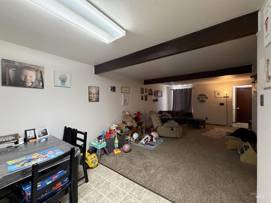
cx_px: 136
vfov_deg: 85.7
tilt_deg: -0.8
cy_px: 102
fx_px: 110
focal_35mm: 14
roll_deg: +1.2
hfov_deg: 102.1
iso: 500
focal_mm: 2.22
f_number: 2.2
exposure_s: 1/60
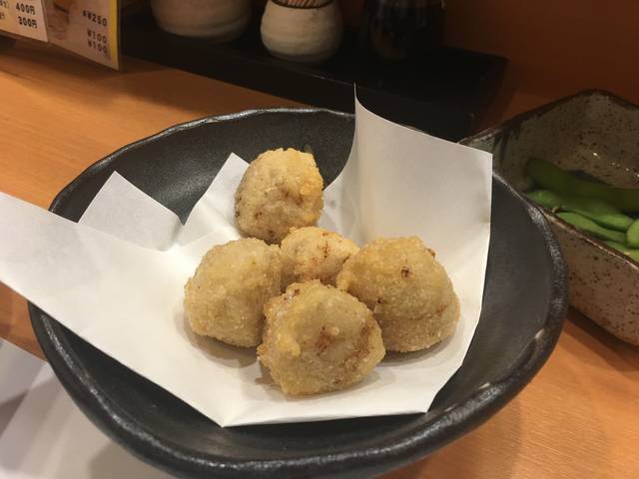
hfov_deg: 61.7
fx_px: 535
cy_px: 240
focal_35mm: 29
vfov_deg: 48.2
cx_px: 320
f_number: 2.2
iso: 40
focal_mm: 4.15
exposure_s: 1/15
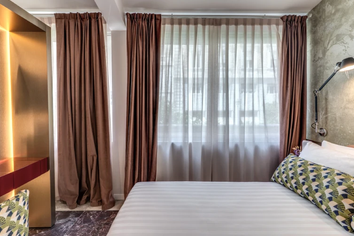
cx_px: 173
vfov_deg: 67.4
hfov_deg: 90.0
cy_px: 114
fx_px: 177
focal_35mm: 18
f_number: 11
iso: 100
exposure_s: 1/13
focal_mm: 17
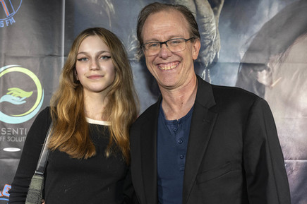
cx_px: 153
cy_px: 100
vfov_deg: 24.6
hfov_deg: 36.3
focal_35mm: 55
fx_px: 468
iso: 800
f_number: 5.6
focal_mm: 53
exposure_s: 1/200
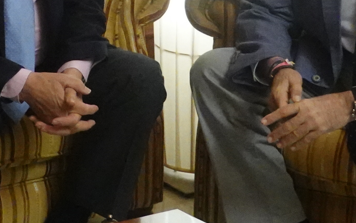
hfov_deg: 11.2
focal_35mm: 187
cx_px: 77
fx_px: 1814
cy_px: -143
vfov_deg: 6.9
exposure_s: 1/400
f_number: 4
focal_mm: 16.86
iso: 4000
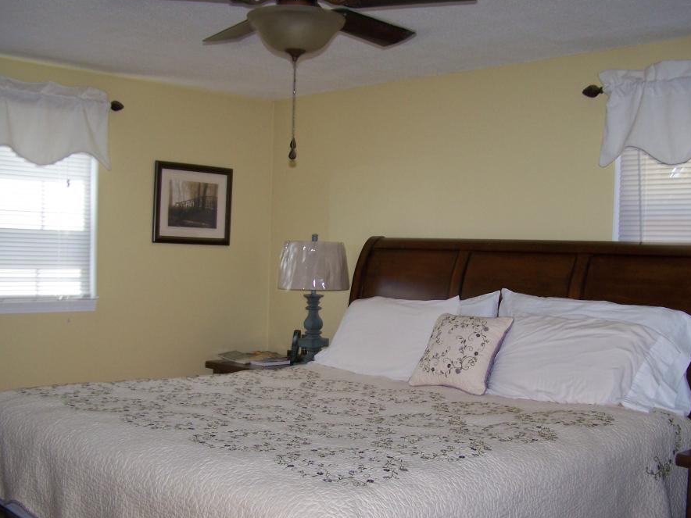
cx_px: 362
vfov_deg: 32.8
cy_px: 295
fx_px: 878
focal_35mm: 44
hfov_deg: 42.9
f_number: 2.8
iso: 80
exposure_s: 1/60
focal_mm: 6.3
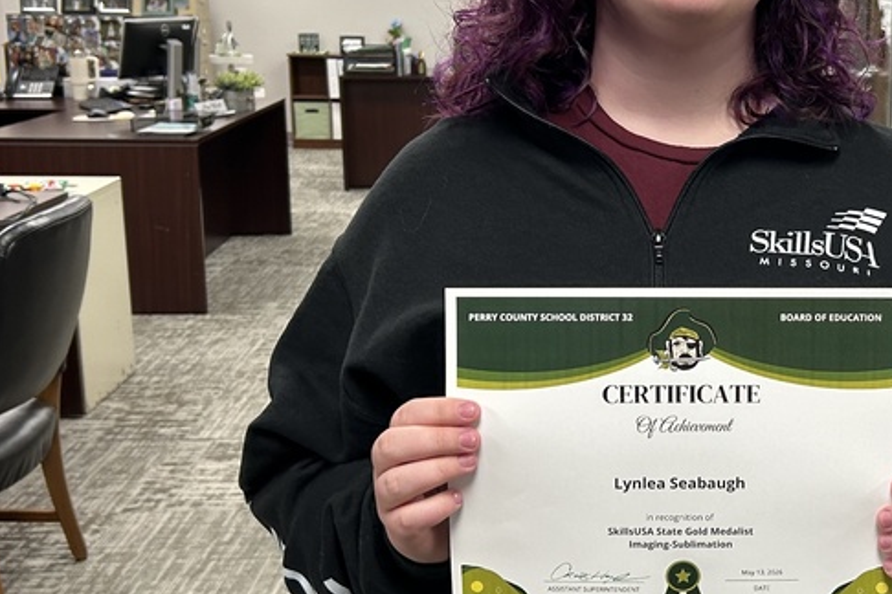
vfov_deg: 23.8
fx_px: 1412
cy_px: 275
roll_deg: -0.1
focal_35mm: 57
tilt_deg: -11.3
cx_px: 727
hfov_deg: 33.9
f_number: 1.5
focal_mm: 5.7
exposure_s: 1/120
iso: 125
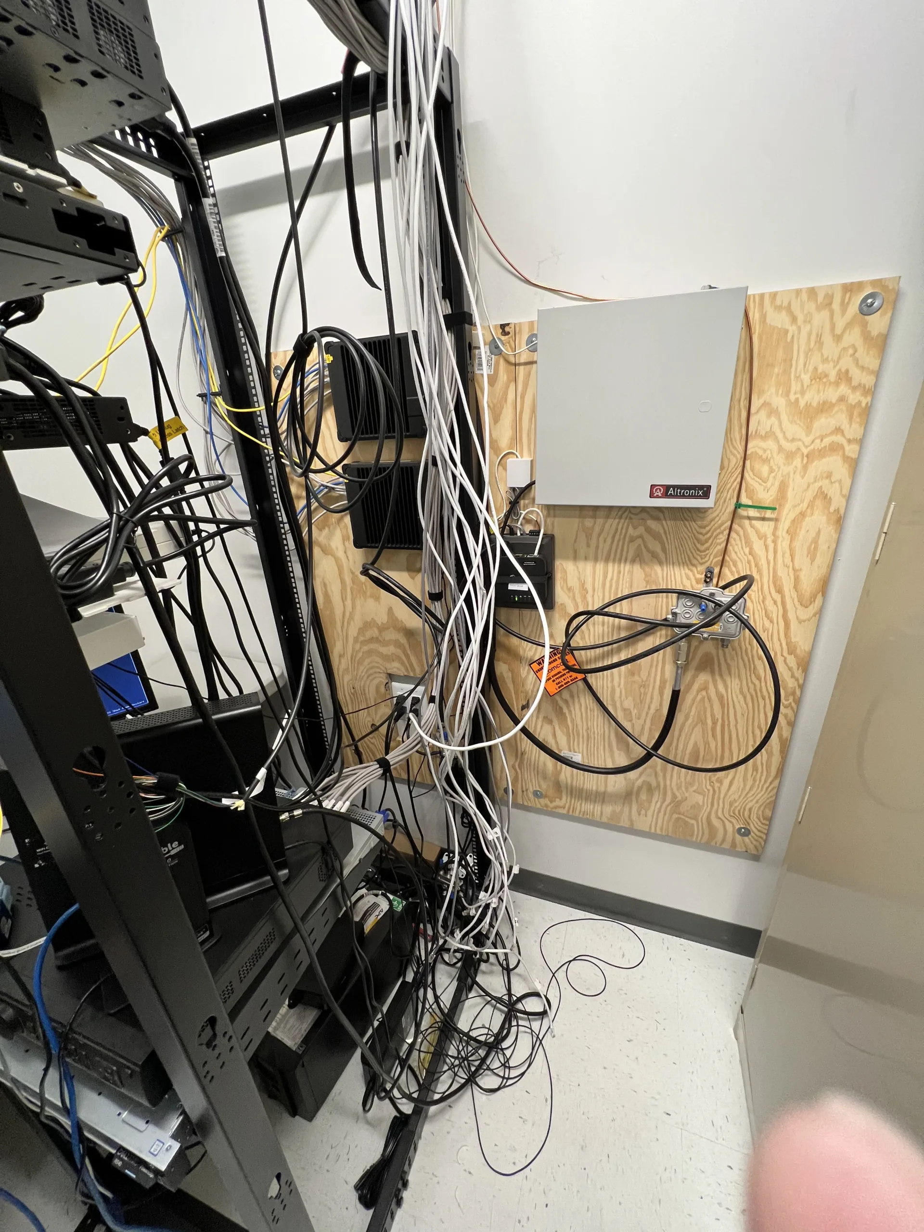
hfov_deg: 89.9
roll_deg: +3.7
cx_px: 462
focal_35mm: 13
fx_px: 463
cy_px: 616
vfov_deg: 106.2
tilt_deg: -22.9
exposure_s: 1/63
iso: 250
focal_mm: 1.57
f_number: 1.8
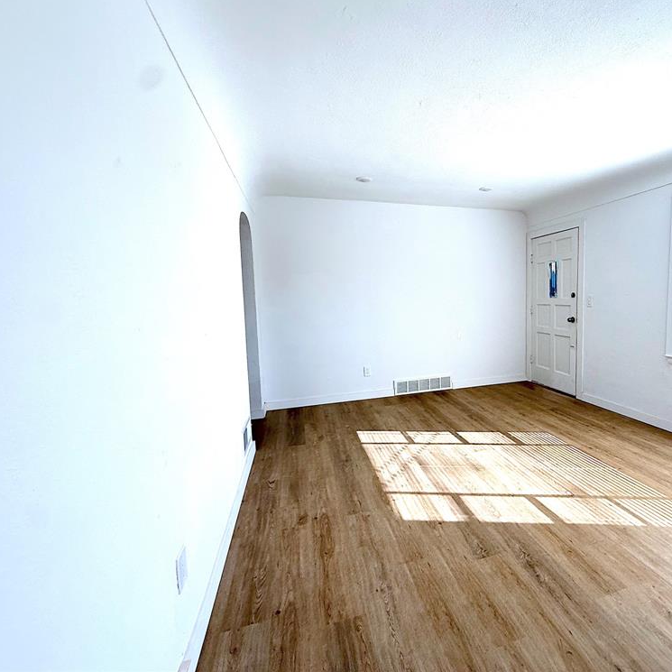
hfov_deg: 82.0
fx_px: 373
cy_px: 327
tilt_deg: -2.8
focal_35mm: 17
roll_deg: -0.6
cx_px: 428
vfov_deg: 83.9
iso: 64
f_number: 2.2
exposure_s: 1/400
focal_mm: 2.22
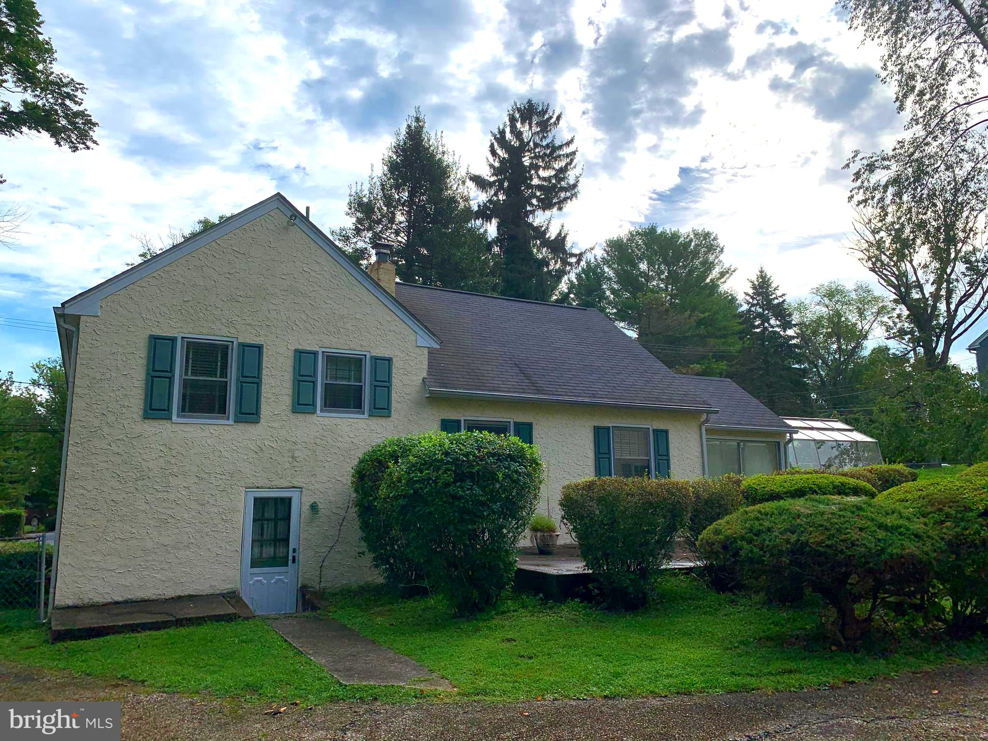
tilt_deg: +9.6
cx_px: 494
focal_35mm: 26
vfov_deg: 53.1
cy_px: 370
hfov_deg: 67.3
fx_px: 742
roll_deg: +0.0
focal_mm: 4.25
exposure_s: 1/3788
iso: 25
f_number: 1.8
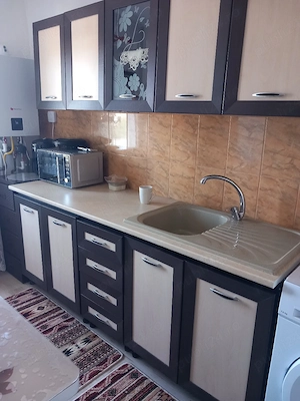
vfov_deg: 65.3
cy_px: 200
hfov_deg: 51.4
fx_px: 312
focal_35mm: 27
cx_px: 150
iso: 200
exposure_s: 1/33.3
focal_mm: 4
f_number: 1.8
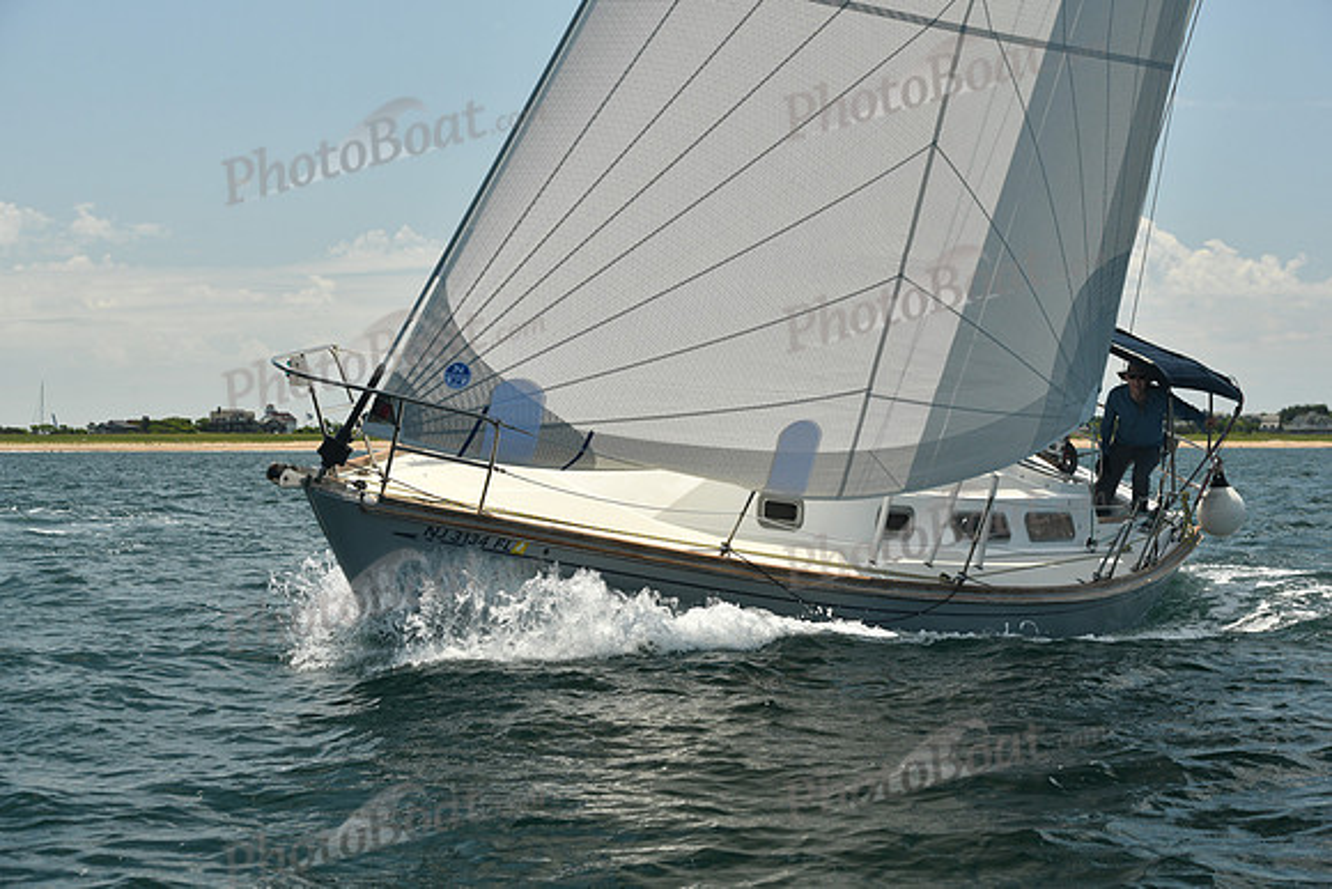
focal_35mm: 70
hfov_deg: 28.8
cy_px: 444
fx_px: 2590
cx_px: 666
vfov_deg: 19.5
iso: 320
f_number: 8
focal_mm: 70
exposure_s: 1/640
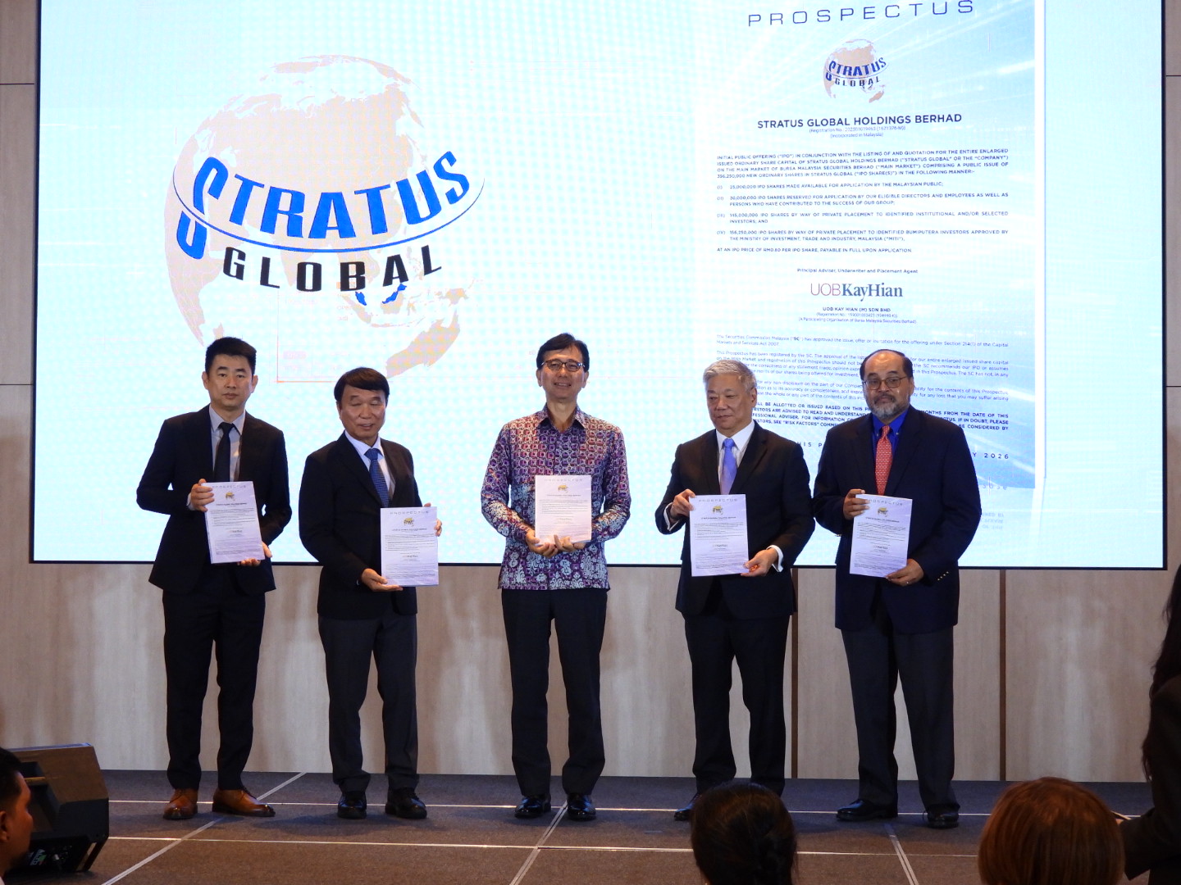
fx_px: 2559
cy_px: 442
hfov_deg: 26.0
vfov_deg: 19.6
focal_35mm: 75
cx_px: 590
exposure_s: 1/60
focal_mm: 13.4
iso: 400
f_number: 3.5
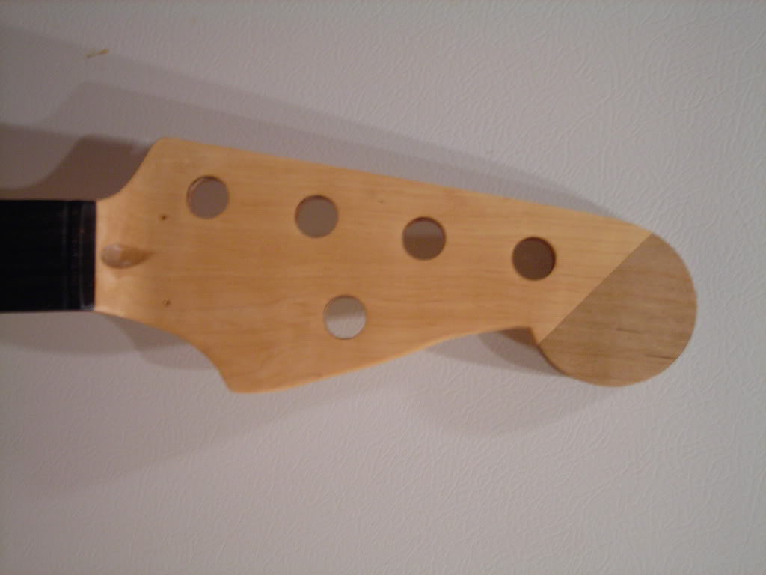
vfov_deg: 22.6
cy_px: 288
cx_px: 383
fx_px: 1438
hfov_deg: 29.8
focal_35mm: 65
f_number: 3.9
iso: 149
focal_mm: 10.8
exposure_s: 1/3.9
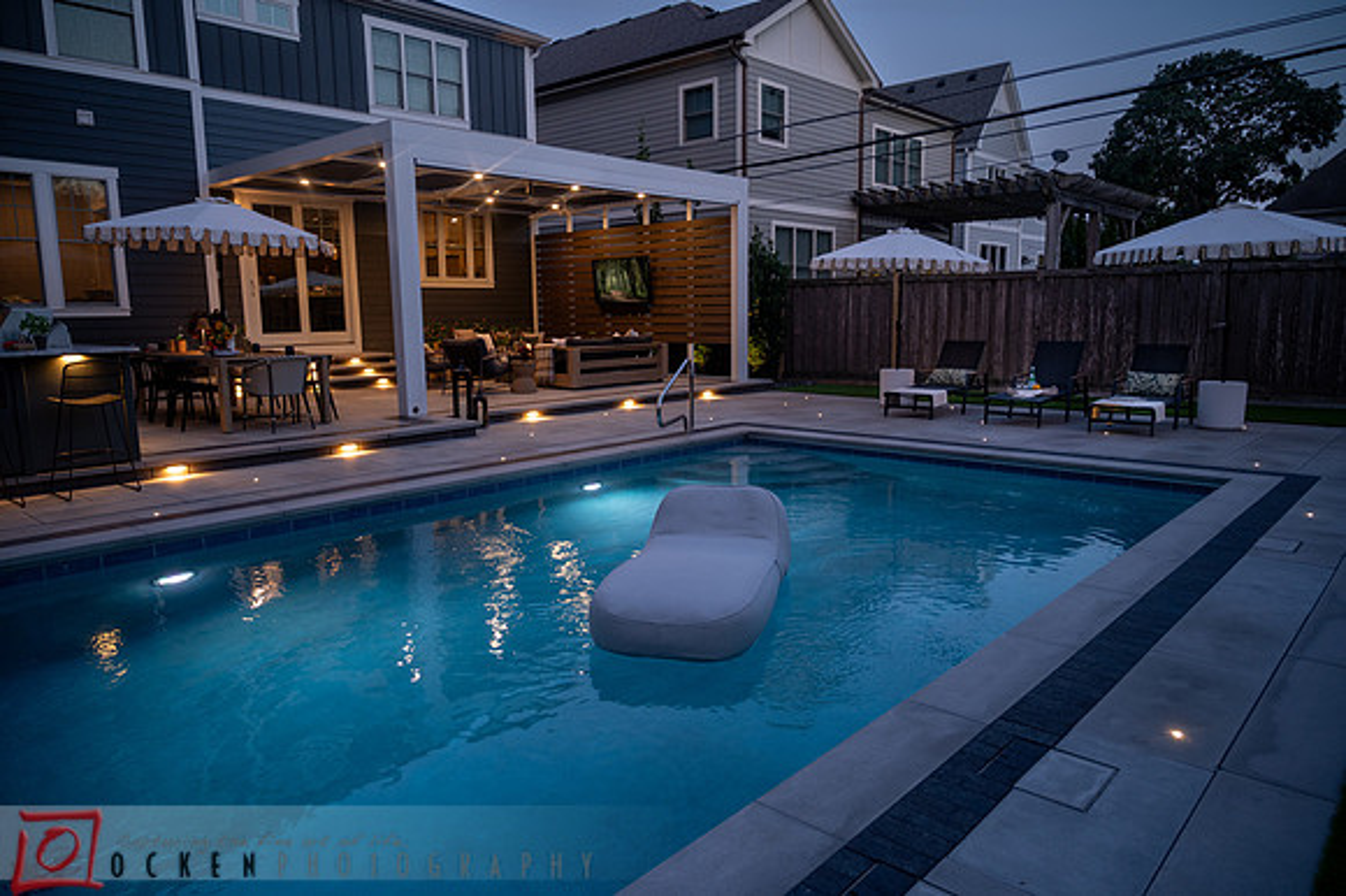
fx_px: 897
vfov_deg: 53.1
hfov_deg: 73.8
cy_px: 448
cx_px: 673
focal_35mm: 24
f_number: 4
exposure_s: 1/50
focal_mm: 24
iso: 800
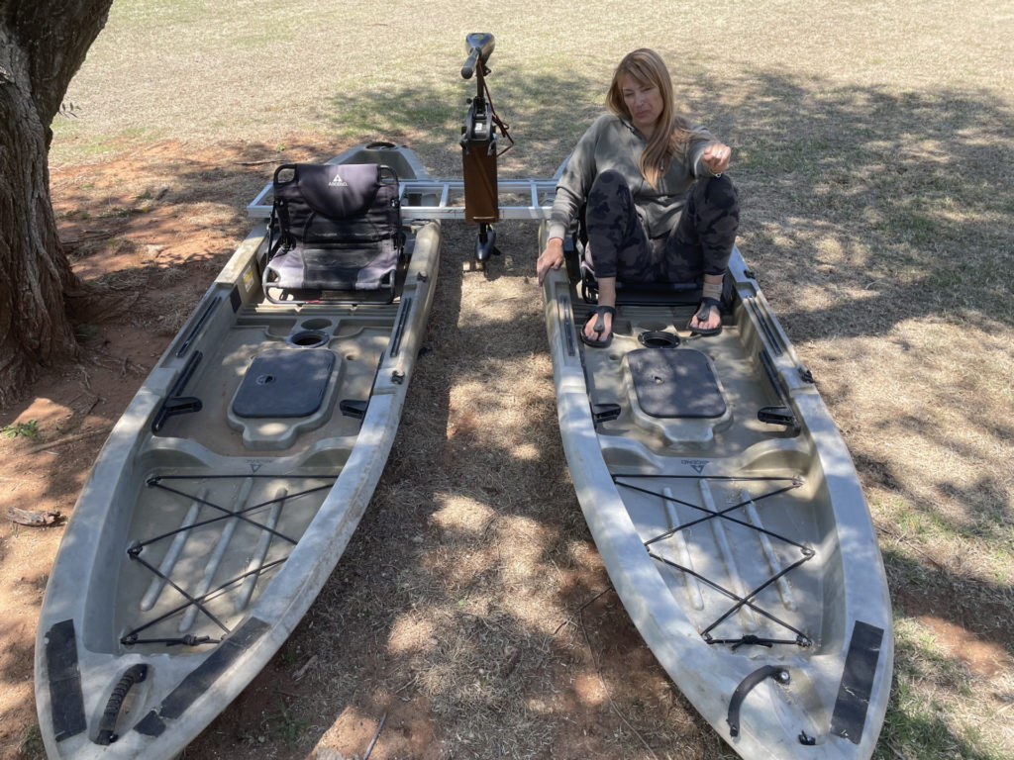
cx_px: 507
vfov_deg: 53.1
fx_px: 762
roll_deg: +1.6
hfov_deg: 67.3
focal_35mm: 26
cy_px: 380
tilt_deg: -33.0
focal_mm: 4.2
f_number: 1.6
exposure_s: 1/888
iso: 32
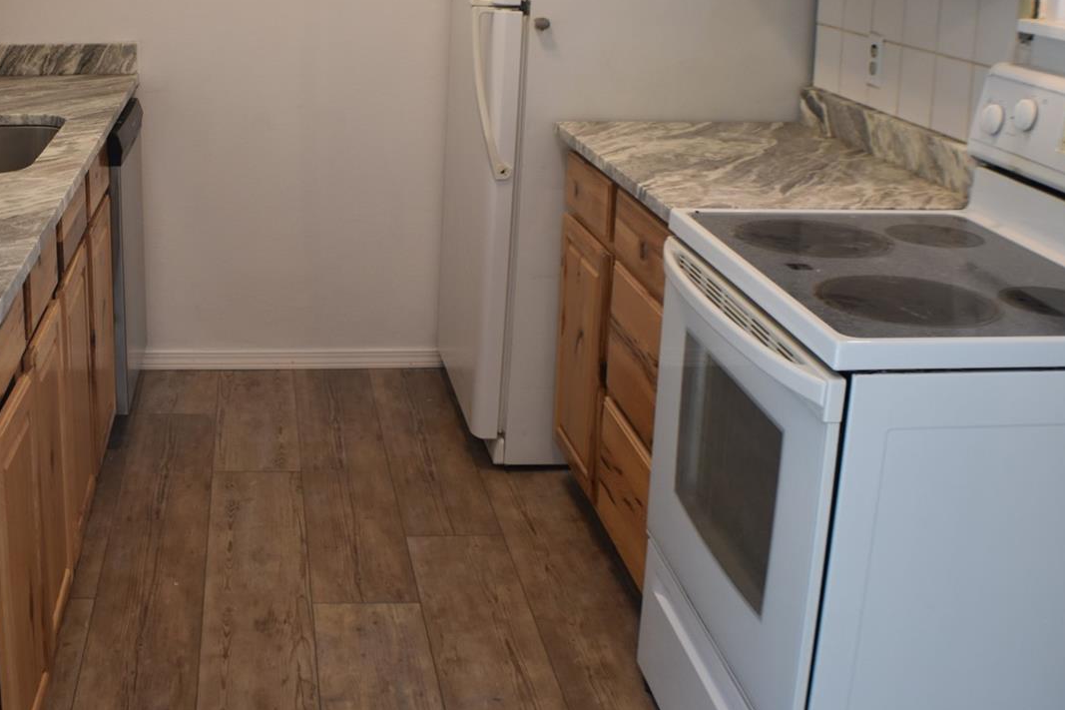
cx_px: 280
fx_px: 1863
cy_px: 239
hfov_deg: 31.4
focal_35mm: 63
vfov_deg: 21.5
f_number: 4.2
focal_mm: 28
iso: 450
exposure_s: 1/60
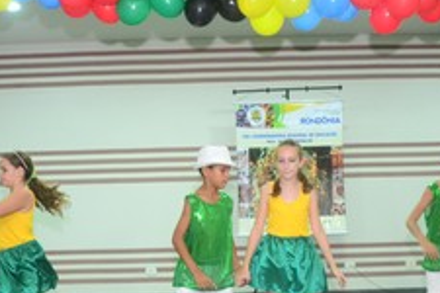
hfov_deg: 33.4
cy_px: 232
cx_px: 203
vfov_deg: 22.3
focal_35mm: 60
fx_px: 733
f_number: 3.5
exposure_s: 1/80
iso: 1600
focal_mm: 20
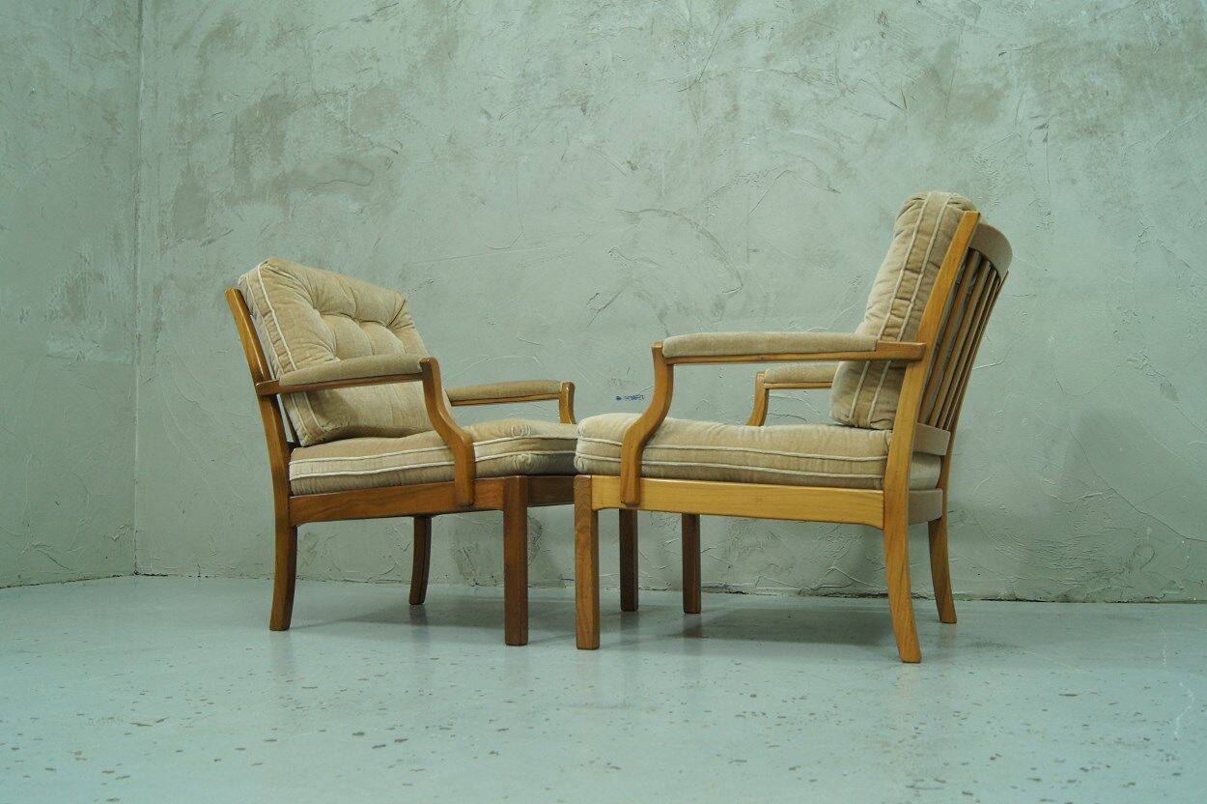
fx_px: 1106
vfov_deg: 39.9
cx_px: 604
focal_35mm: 33
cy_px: 402
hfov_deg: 57.2
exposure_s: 1/15
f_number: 6.3
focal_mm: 22
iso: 400
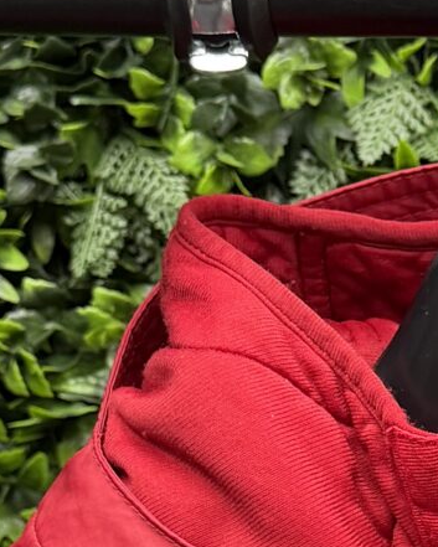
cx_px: 589
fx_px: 2203
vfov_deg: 13.9
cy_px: 577
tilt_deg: -5.5
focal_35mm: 136
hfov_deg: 11.0
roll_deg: -0.6
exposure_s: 1/60
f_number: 1.78
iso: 250
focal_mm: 6.76
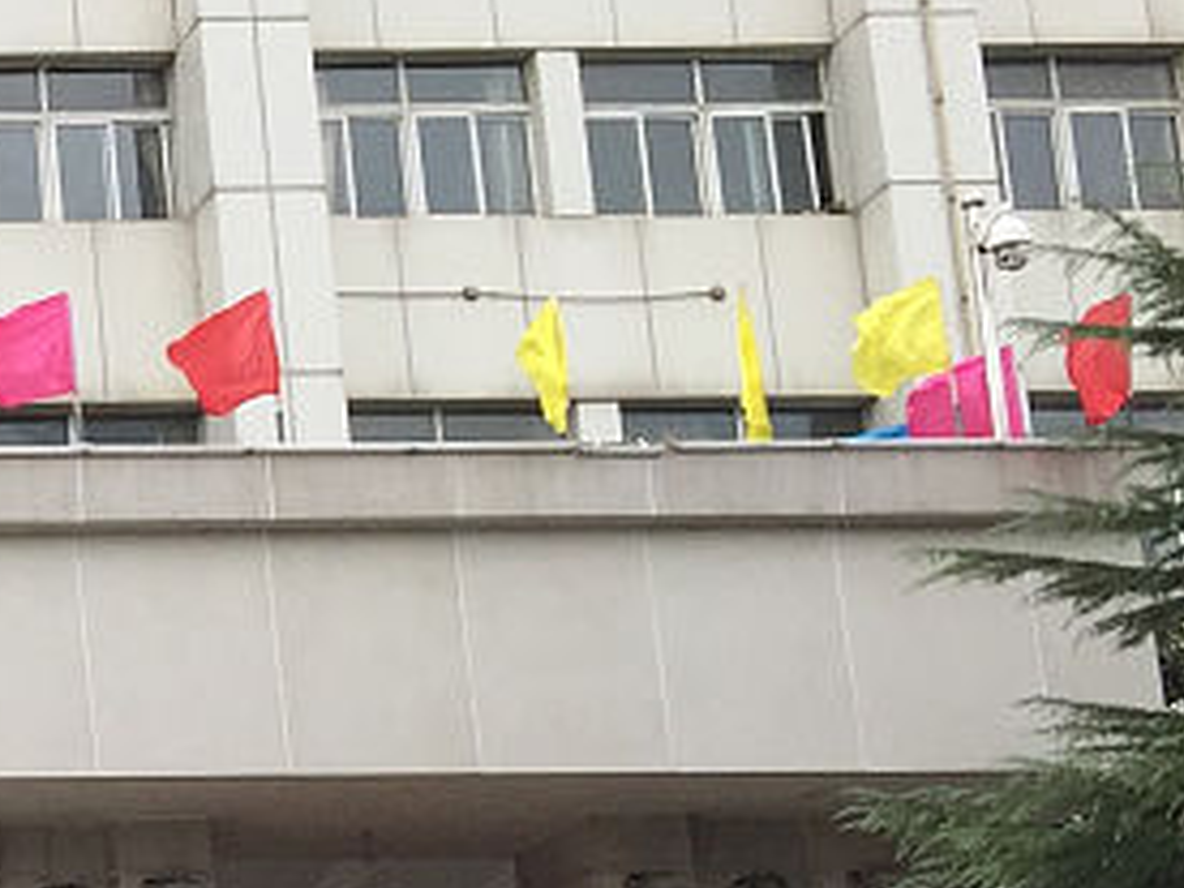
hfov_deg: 13.0
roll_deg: +0.3
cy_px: 914
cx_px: -1373
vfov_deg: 11.6
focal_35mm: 126
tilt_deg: +13.3
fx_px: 4310
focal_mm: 4.15
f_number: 2.2
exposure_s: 1/1130
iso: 32
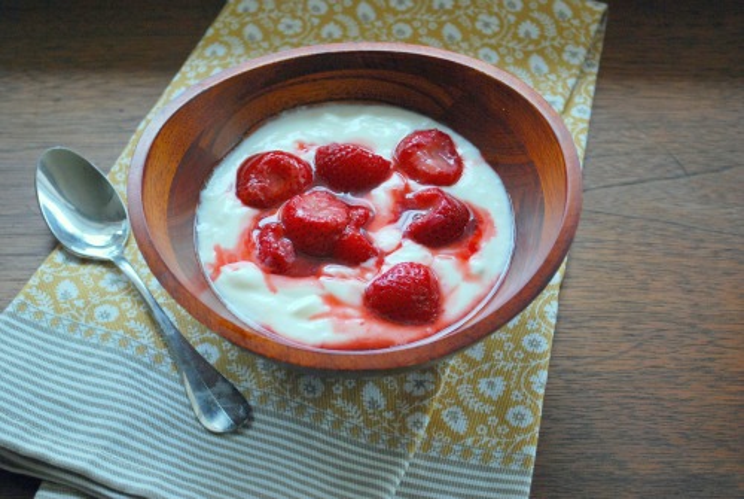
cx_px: 372
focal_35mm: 57
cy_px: 250
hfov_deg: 35.0
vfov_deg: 23.9
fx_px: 1180
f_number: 5.3
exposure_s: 1/30
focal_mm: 38
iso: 720
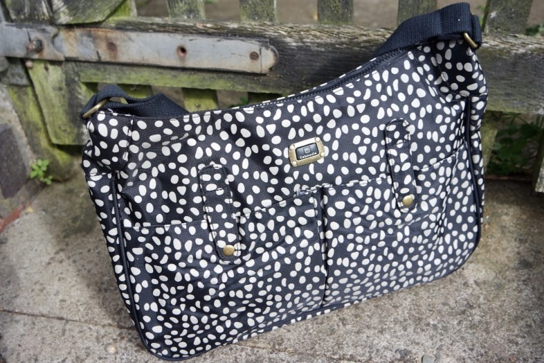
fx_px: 484
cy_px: 182
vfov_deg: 41.1
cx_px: 272
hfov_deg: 58.7
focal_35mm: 32
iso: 100
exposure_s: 1/100
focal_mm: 21
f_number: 4.5
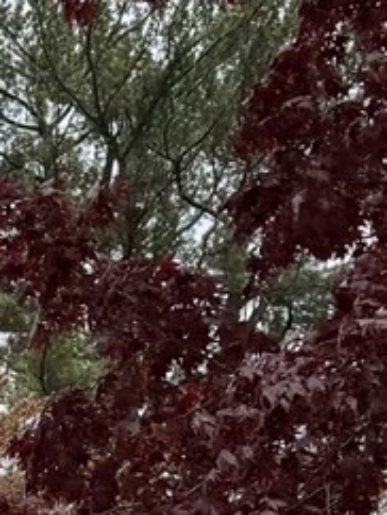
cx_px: -481
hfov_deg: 7.0
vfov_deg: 9.0
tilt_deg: +5.8
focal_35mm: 203
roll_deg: +0.7
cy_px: 1124
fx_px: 3021
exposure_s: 1/7353
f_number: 1.78
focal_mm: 6.76
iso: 80
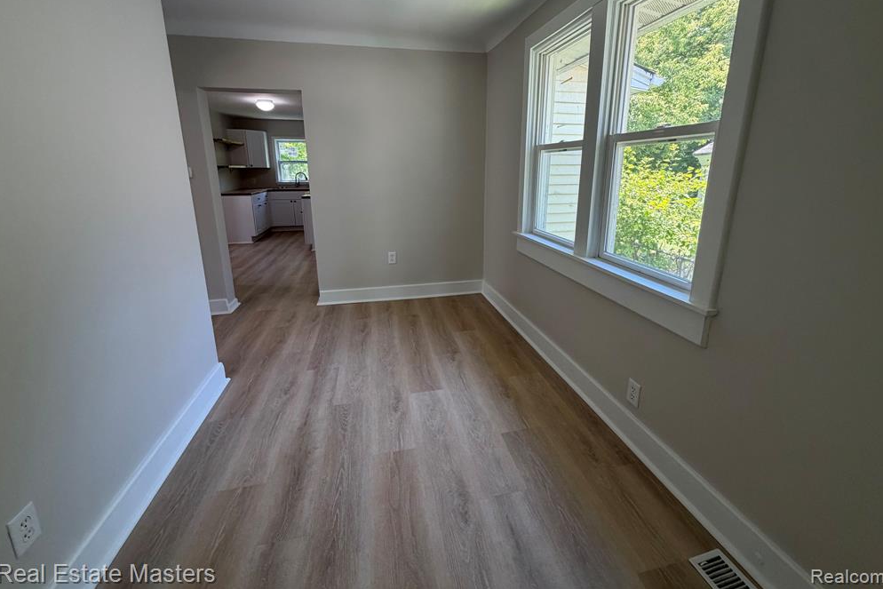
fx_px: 368
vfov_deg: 76.8
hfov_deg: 100.4
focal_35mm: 15
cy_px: 250
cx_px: 446
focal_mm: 2.22
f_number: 2.2
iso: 160
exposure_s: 1/120
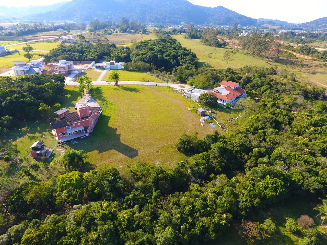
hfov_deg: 81.7
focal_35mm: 20
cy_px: 122
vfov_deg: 66.0
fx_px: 189
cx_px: 164
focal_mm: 3.61
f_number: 2.8
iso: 100
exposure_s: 1/260
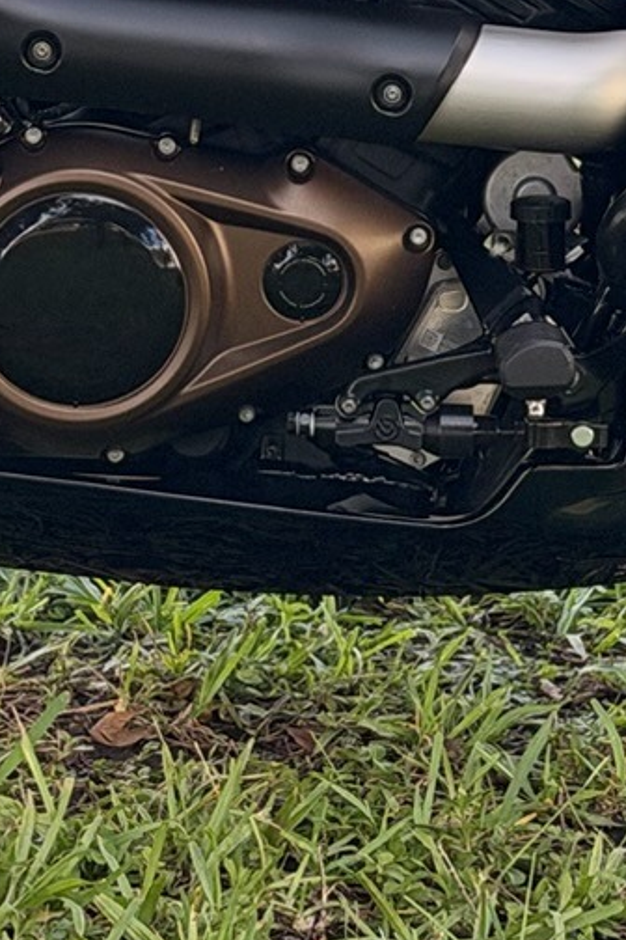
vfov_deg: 10.0
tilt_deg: -7.7
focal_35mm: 203
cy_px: -172
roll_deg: +0.3
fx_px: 5295
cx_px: 149
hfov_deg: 6.8
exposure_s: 1/747
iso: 80
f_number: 1.78
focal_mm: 6.76
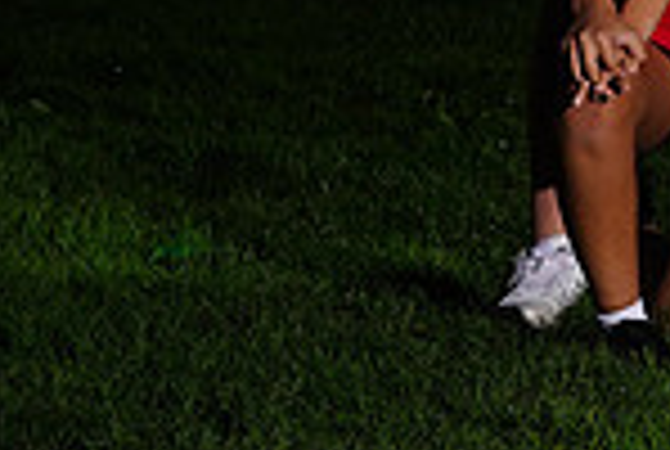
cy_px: -191
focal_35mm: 388
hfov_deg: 5.2
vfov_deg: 3.5
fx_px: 7235
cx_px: 1282
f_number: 9
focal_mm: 100
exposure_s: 1/125
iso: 400
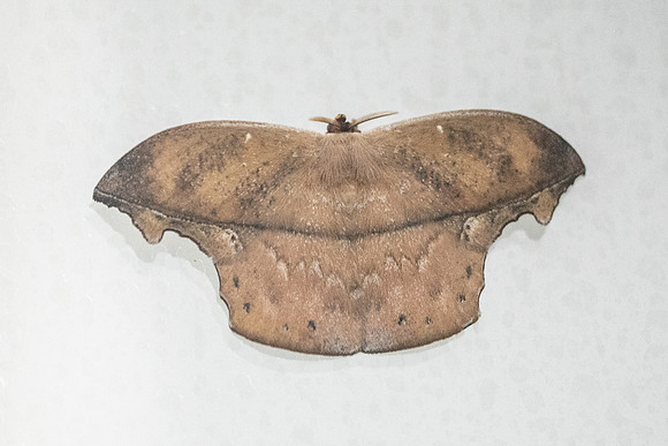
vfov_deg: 4.1
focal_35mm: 337
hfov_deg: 6.1
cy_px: 225
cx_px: 73
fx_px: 6251
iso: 2500
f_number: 3.3
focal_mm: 150
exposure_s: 1/30
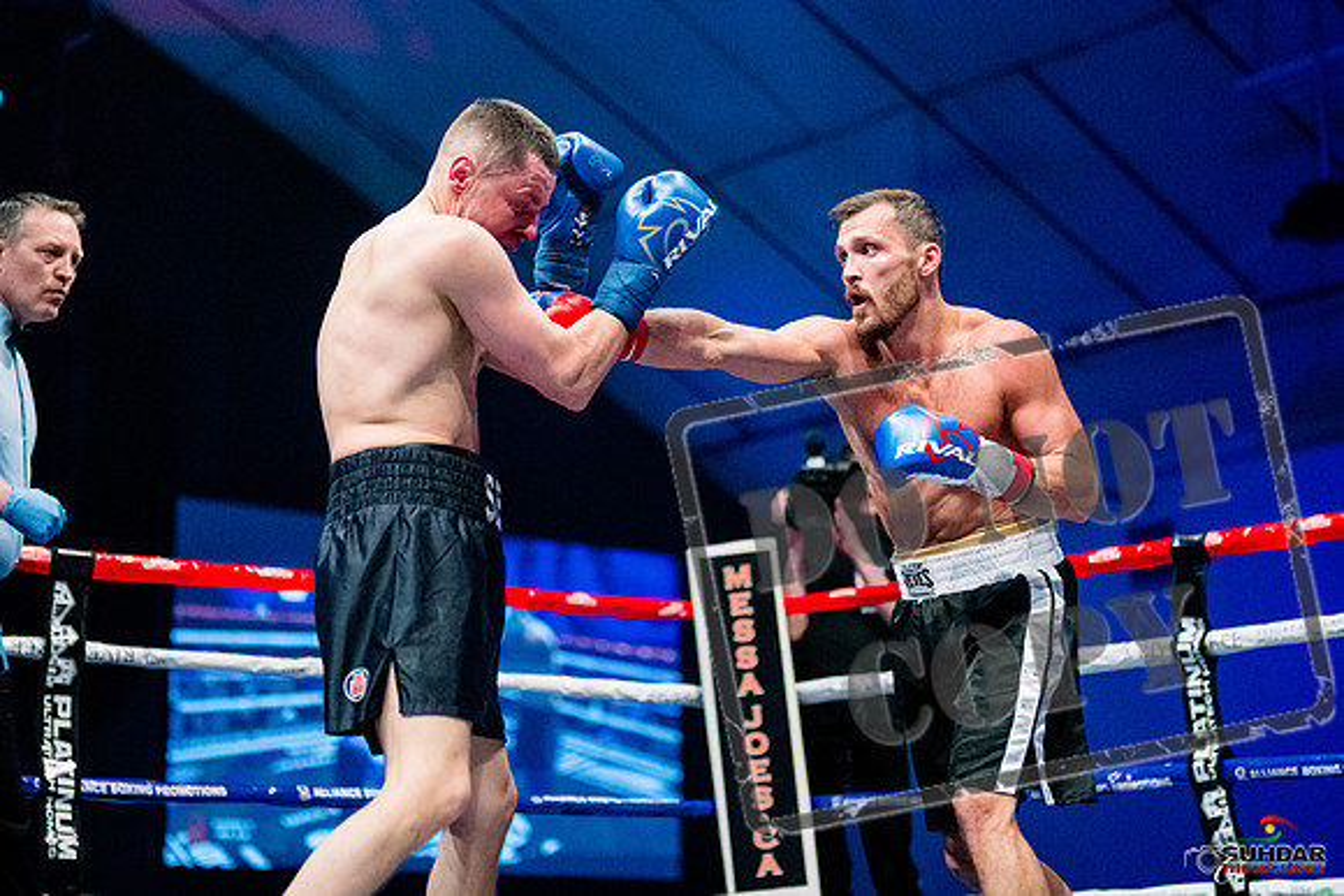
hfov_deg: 27.0
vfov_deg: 18.2
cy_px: 448
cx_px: 672
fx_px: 2801
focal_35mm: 75
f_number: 1.4
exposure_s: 1/1600
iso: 6400
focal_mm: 50
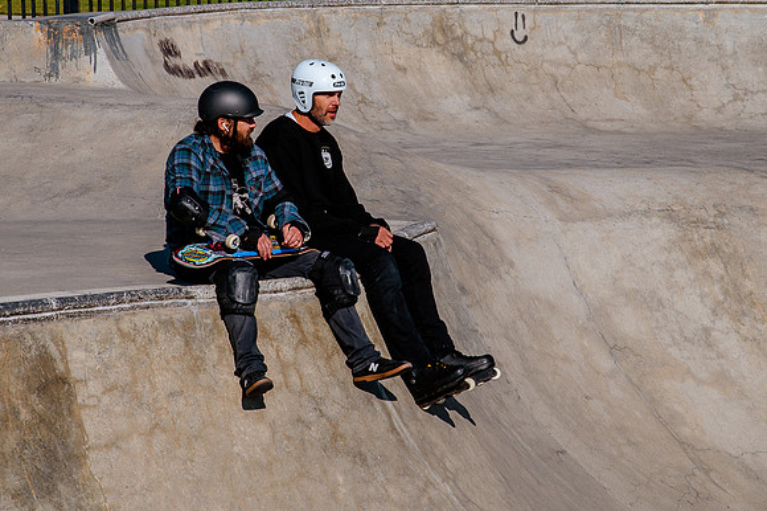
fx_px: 3336
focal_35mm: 157
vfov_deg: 8.7
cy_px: 166
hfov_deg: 13.1
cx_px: 378
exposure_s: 1/500
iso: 200
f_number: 13
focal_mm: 112
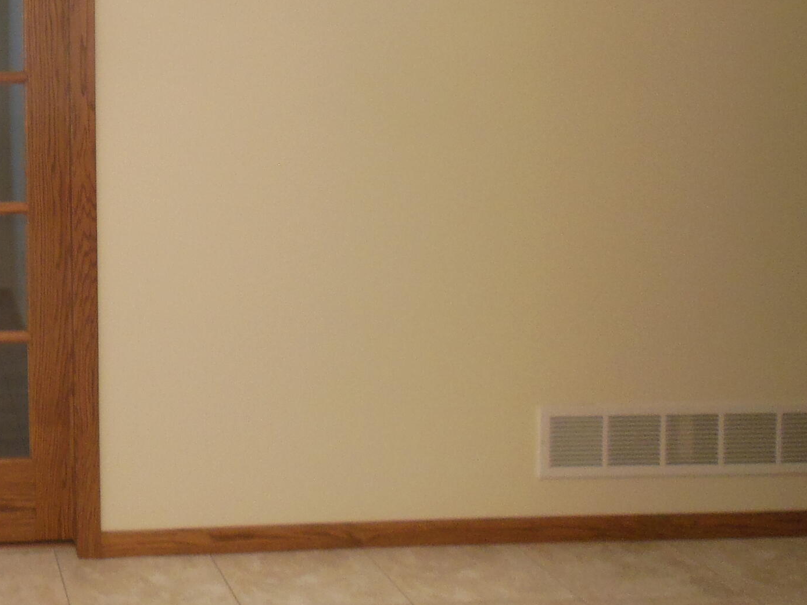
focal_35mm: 54
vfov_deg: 26.6
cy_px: 136
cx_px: -47
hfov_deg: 32.0
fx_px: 1259
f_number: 3.5
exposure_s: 1/30
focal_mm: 4.5
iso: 250
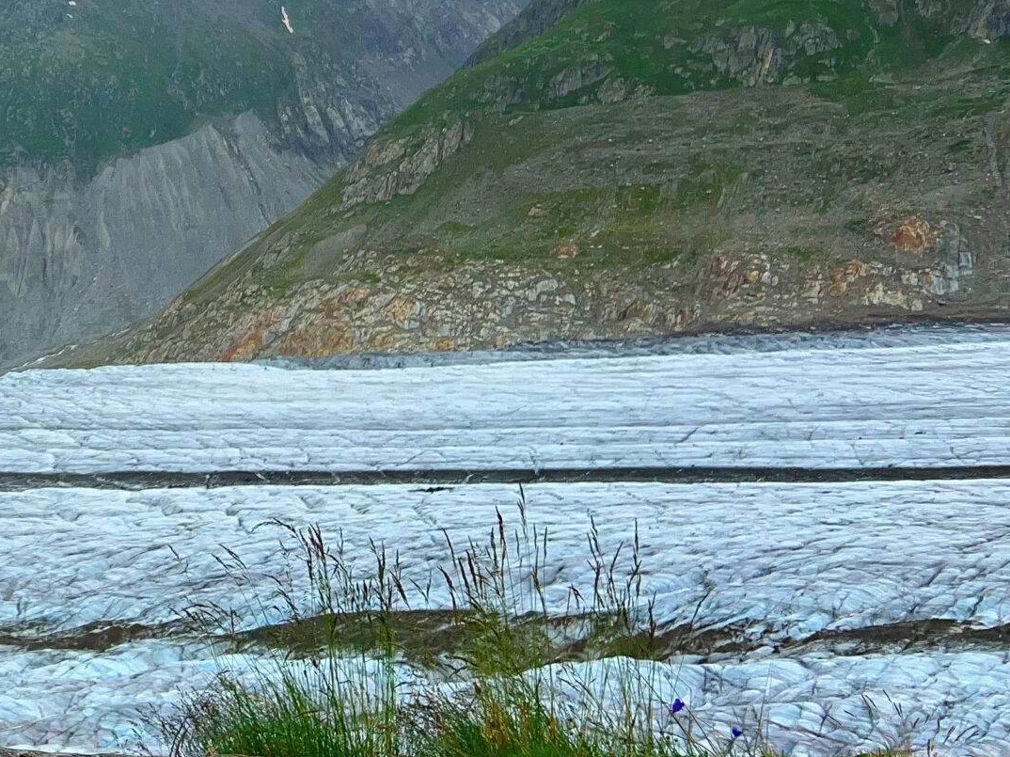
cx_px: -87
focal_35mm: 62
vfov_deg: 22.9
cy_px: 43
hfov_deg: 28.5
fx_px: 1809
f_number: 1.5
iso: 50
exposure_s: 1/3200
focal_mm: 5.7
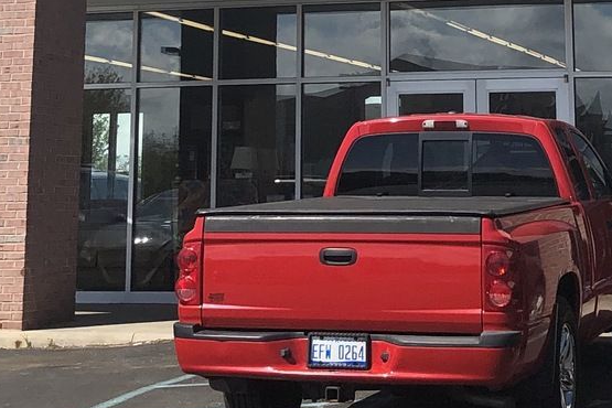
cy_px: -132
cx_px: 417
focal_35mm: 105
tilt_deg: +12.1
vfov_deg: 12.6
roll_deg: +0.9
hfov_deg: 19.4
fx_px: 1785
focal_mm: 3.99
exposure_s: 1/3003
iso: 25
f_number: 1.8
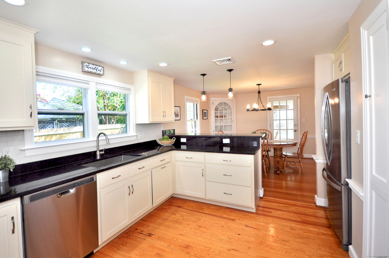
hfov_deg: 95.1
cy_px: 129
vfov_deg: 71.9
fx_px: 178
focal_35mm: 16
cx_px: 194
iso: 200
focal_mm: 11
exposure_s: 1/125
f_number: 4.2
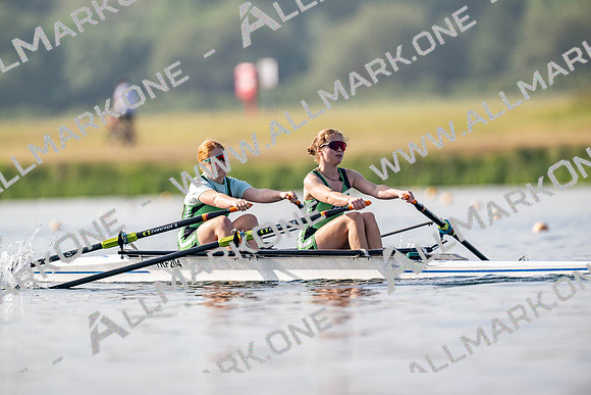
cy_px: 198
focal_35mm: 600
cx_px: 296
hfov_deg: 3.4
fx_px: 9852
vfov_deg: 2.3
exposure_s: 1/2500
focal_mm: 600
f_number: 5
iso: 220
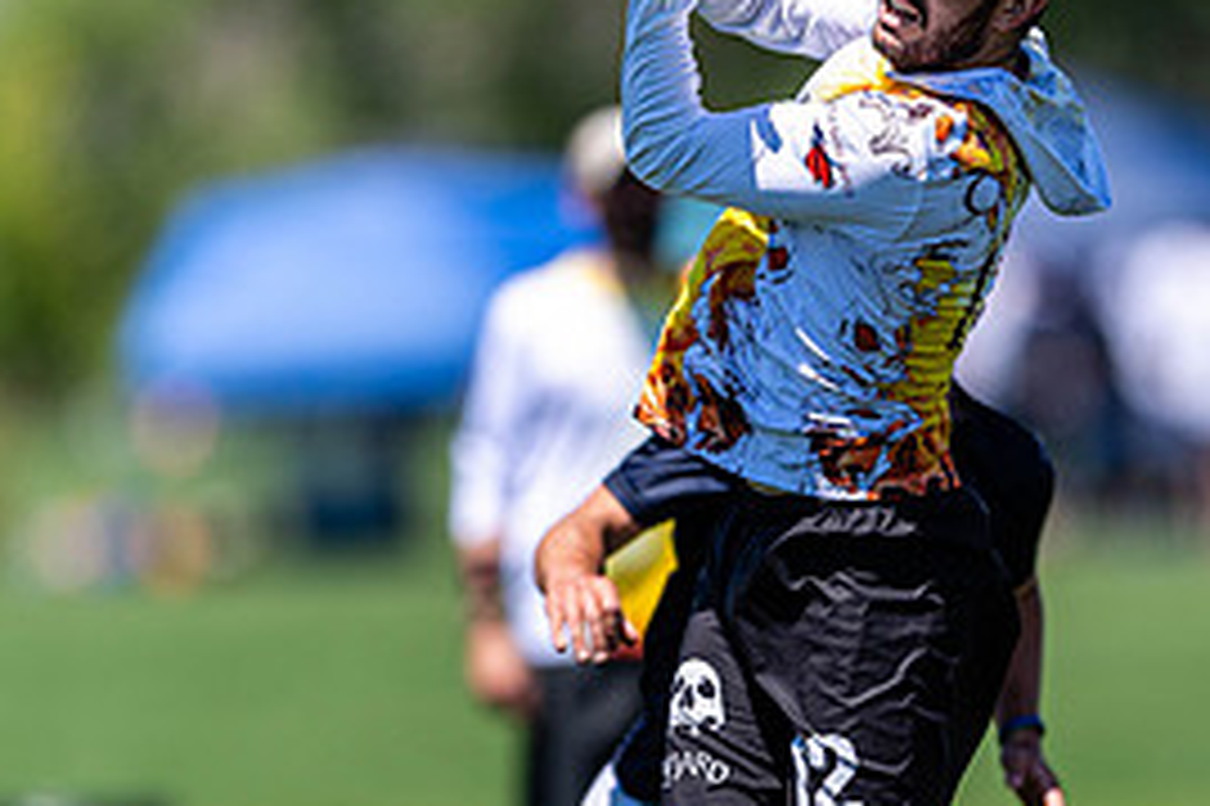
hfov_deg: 2.4
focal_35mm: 863
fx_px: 28988
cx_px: 796
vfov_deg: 1.6
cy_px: 484
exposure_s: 1/2000
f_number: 2.8
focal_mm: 400
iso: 100
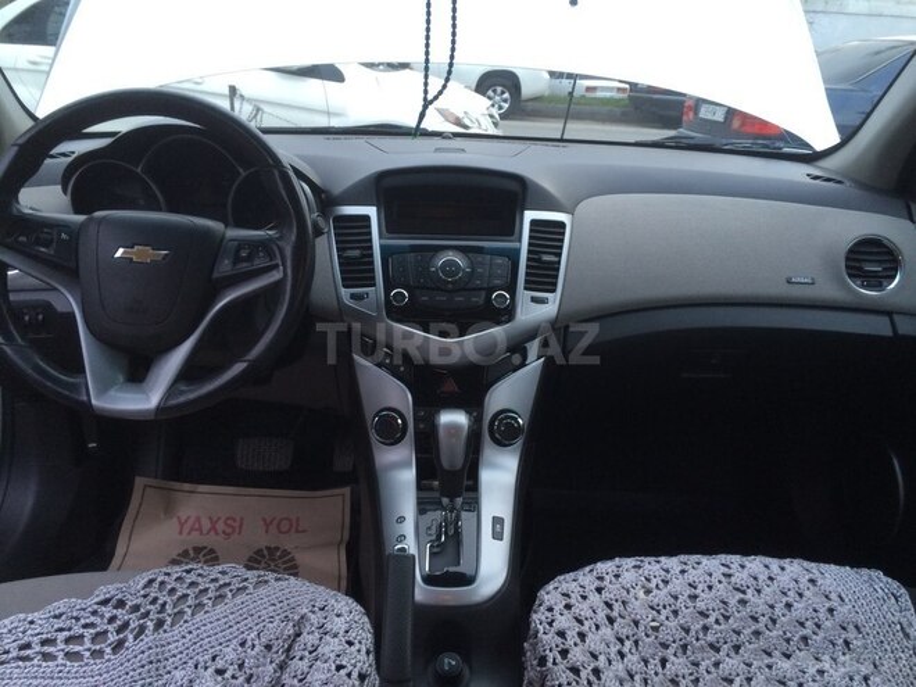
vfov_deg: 48.2
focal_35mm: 29
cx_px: 458
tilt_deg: -20.7
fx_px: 767
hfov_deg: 61.7
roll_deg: -2.5
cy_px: 344
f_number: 2.2
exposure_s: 1/33
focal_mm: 4.15
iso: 100
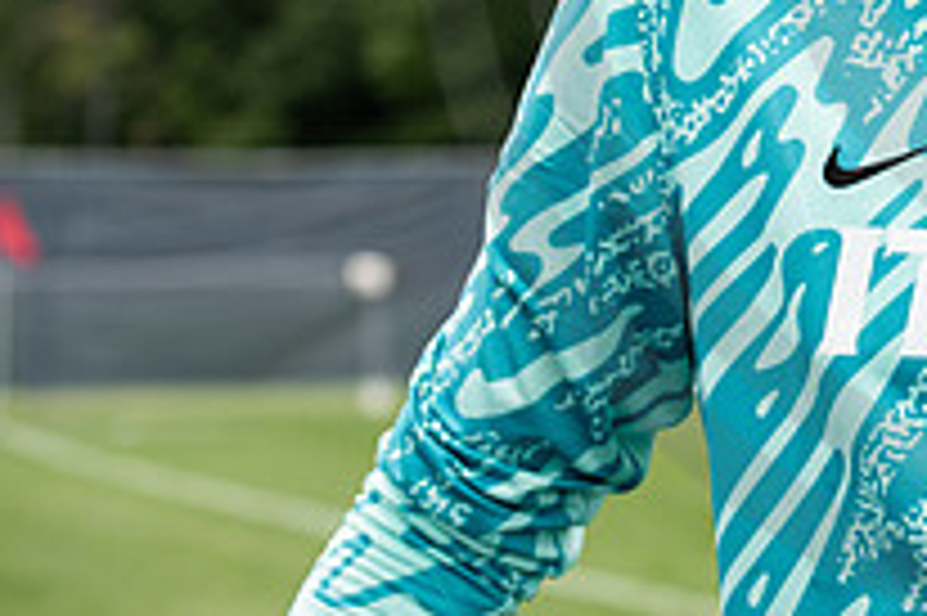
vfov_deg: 6.8
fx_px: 5120
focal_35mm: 199
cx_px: 1211
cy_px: -133
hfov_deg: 10.1
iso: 320
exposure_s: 1/320
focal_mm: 70
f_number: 4.5
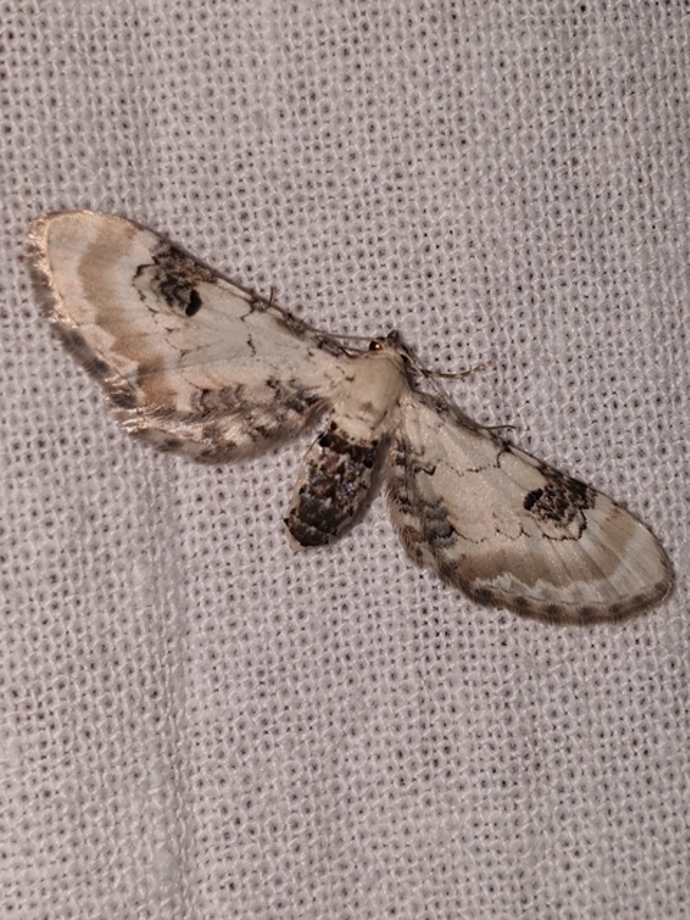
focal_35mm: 26
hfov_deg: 53.1
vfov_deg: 67.3
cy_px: 460
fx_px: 691
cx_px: 345
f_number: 2.4
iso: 50
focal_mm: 4.3
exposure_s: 1/2353
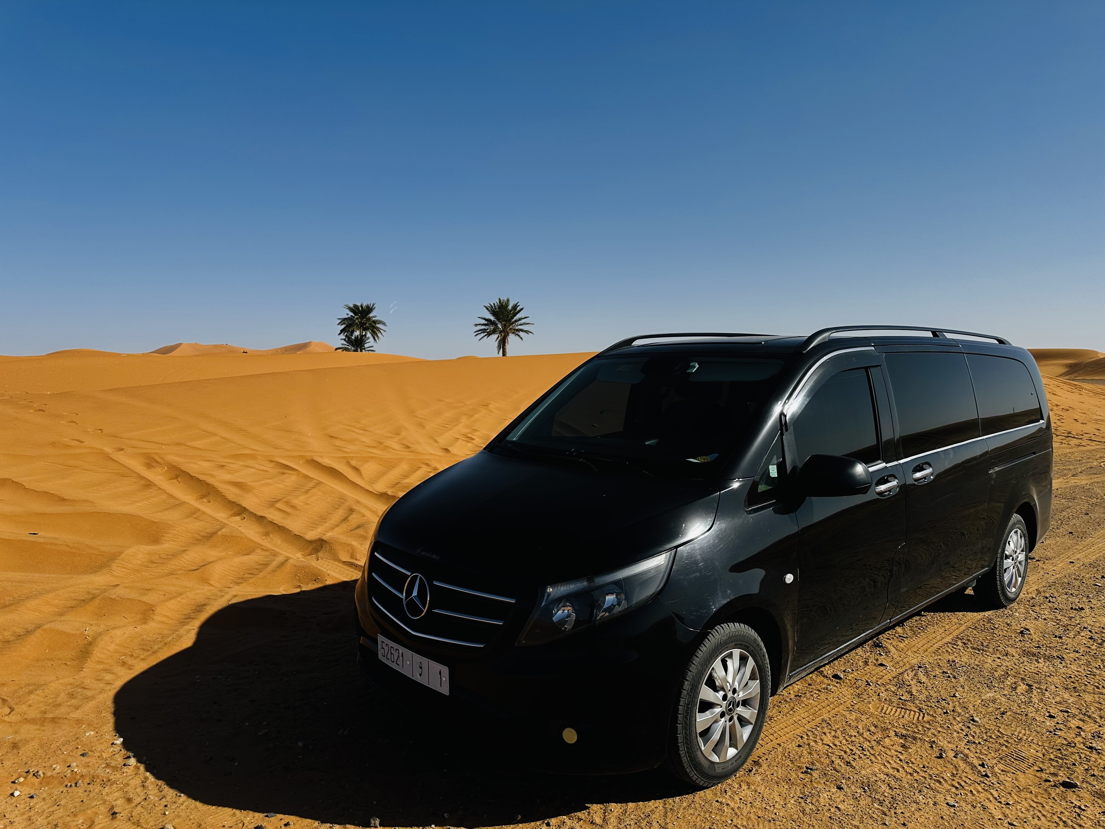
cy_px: 414
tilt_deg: -2.7
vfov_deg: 56.8
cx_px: 552
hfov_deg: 71.6
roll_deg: +0.7
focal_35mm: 24
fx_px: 766
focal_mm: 6.86
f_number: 1.78
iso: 80
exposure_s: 1/9709
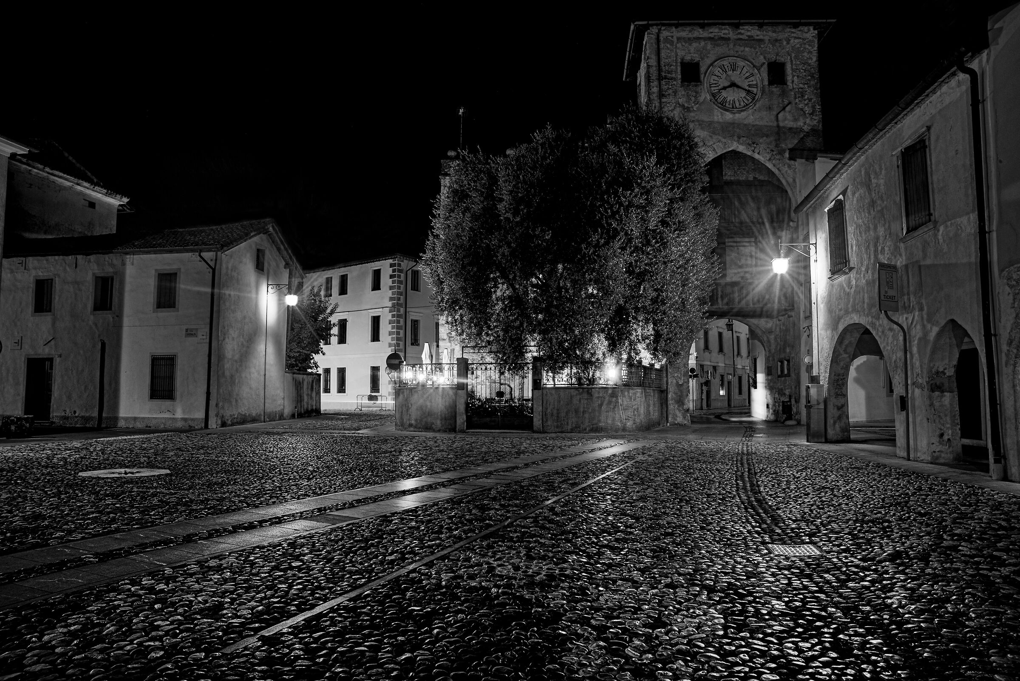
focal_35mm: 24
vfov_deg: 53.2
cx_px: 510
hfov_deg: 73.7
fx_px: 680
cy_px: 340
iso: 100
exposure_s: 30
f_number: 22
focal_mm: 24
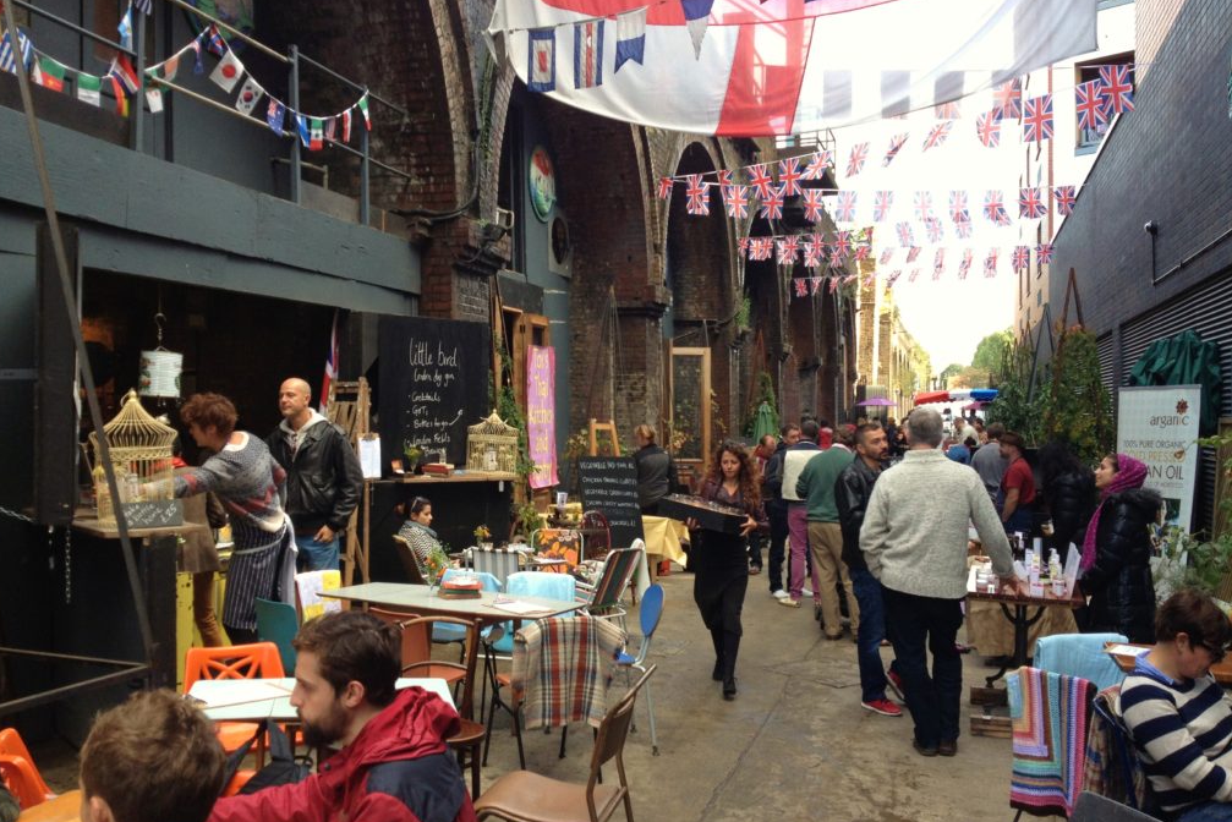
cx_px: 607
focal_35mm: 37
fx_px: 1267
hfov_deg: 51.9
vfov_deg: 36.0
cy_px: 405
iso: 64
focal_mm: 4.28
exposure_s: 1/120
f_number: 2.4
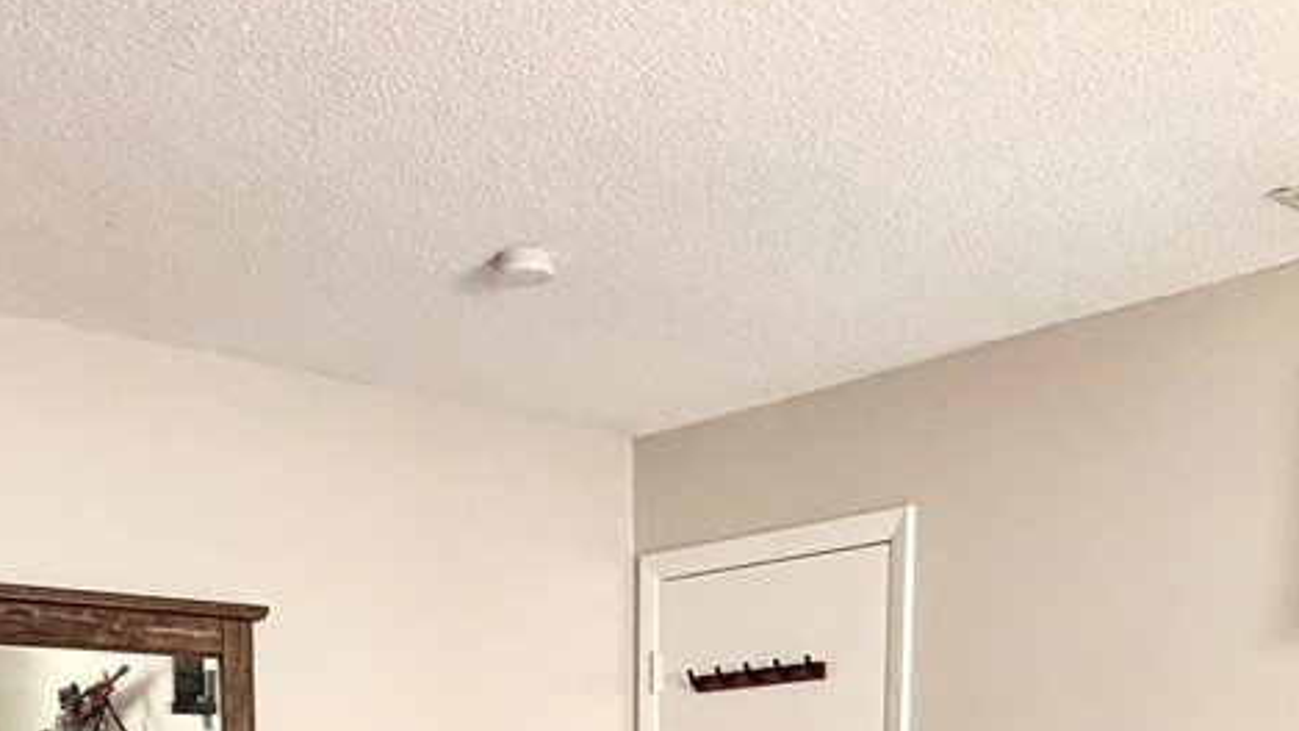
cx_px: 593
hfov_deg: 39.8
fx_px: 1791
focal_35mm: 52
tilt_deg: -9.1
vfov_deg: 19.6
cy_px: 1138
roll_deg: -0.6
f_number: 2.2
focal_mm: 2.22
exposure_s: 1/64
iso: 320
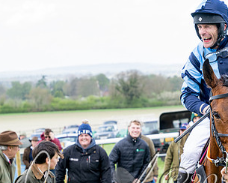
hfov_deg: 12.4
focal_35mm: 154
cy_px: 122
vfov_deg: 10.0
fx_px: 1039
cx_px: 205
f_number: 5.6
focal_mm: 70
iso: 400
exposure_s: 1/320
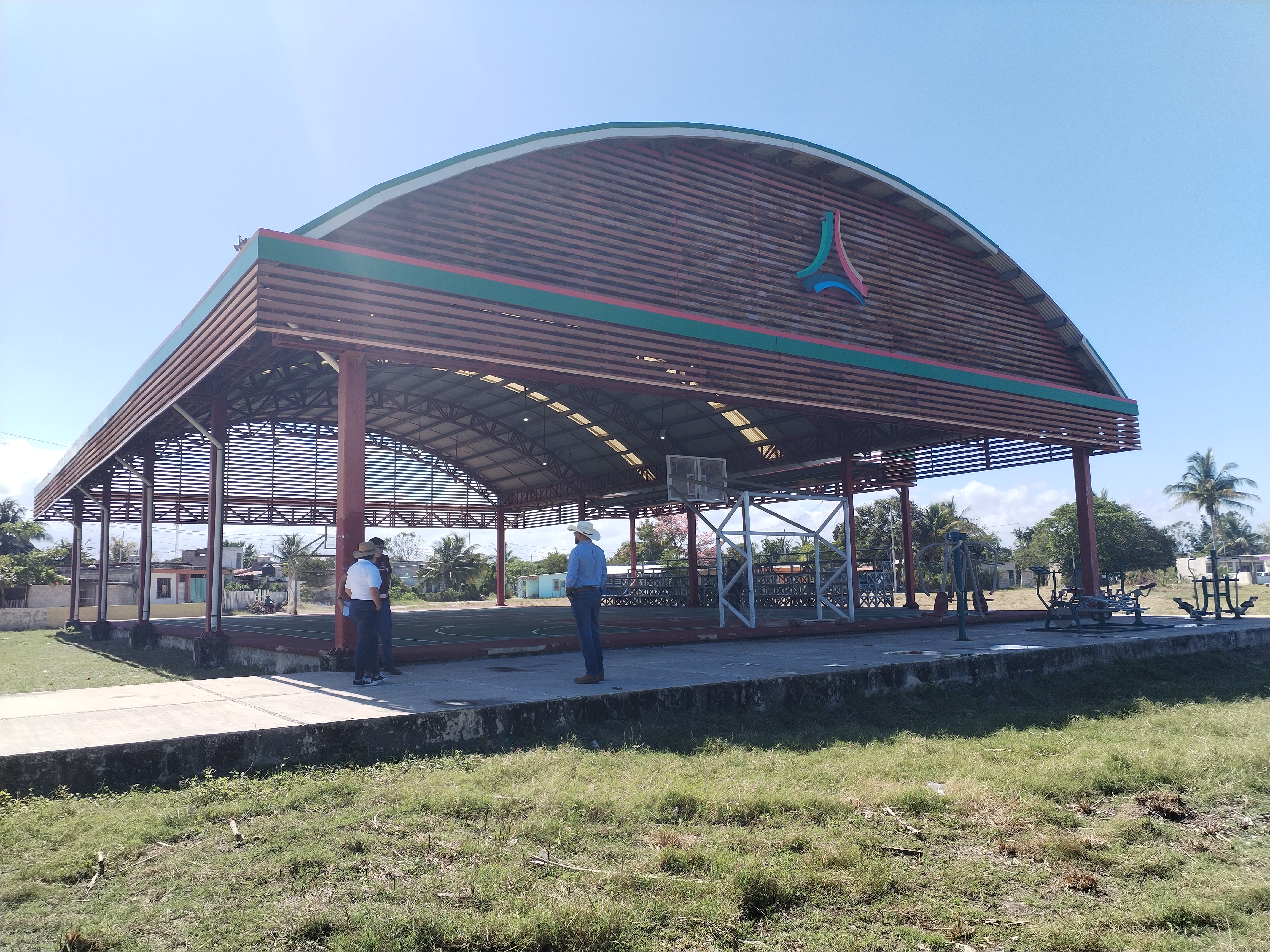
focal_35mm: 29
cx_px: 635
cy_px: 476
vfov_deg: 48.2
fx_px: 1064
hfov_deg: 61.7
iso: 120
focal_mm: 4.75
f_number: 1.8
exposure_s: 1/1561
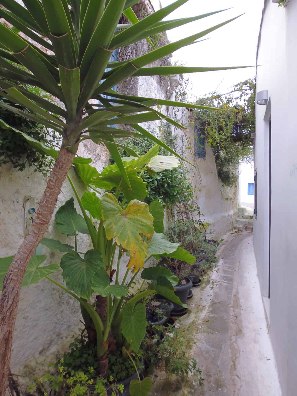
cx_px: 148
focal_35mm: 24
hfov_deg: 56.8
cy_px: 198
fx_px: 275
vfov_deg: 71.6
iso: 200
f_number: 2.8
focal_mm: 4.3
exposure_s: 1/60
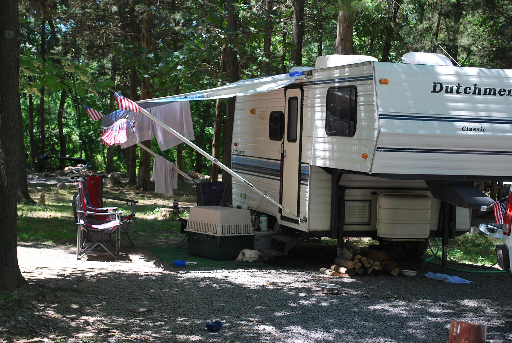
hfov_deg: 29.8
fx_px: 961
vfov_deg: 20.2
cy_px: 172
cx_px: 256
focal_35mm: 68
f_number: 5.6
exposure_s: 1/125
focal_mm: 45
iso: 200
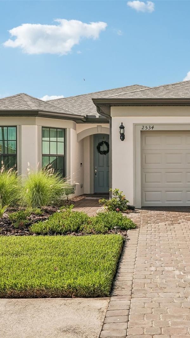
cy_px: 169
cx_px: 157
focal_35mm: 42
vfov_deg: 48.6
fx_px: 374
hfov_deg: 27.8
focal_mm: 26.5
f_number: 8
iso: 400
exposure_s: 1/1250
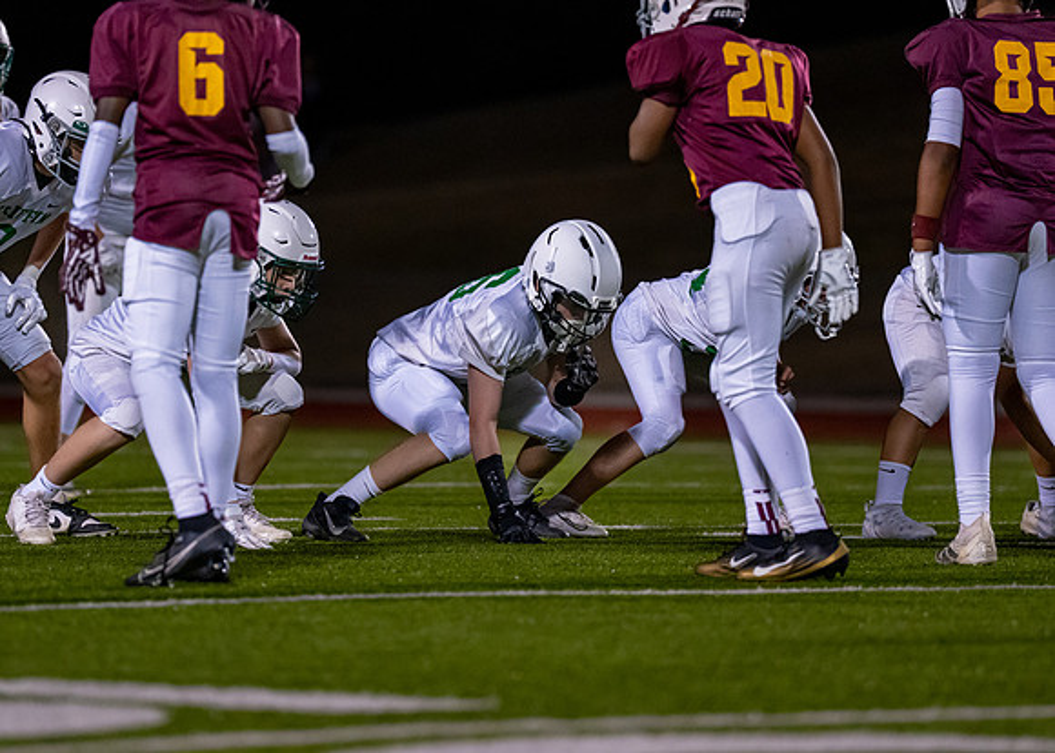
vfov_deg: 4.6
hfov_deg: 6.5
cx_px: 475
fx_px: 9277
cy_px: 288
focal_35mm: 310
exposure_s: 1/1250
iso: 4000
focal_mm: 200
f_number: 2.8
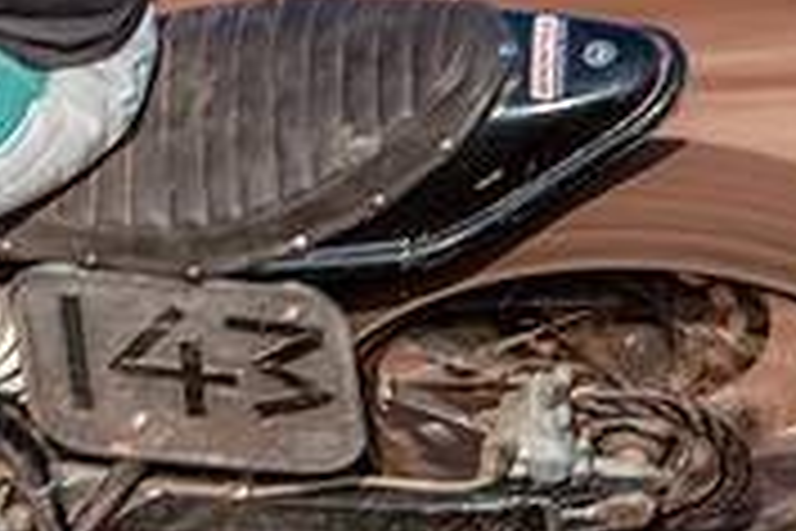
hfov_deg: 3.3
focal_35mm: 632
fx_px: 13973
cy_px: -130
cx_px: -198
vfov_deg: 2.2
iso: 100
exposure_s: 1/200
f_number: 5.6
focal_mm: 140
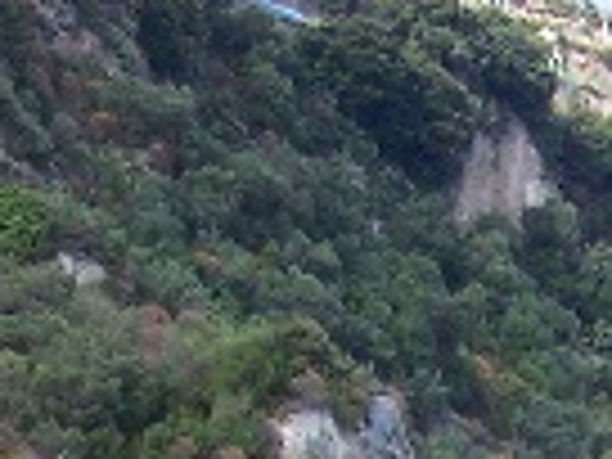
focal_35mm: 224
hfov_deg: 8.5
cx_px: 1125
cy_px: 1152
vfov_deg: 6.3
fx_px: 3960
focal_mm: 8
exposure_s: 1/700
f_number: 2.8
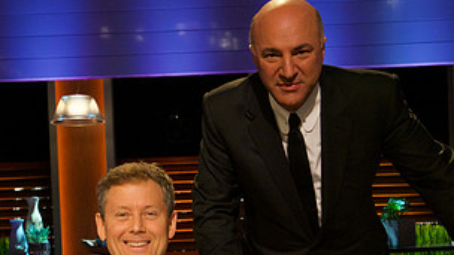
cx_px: 184
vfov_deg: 17.0
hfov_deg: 30.1
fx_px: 843
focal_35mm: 70
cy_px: 230
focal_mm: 35
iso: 5000
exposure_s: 1/160
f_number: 4
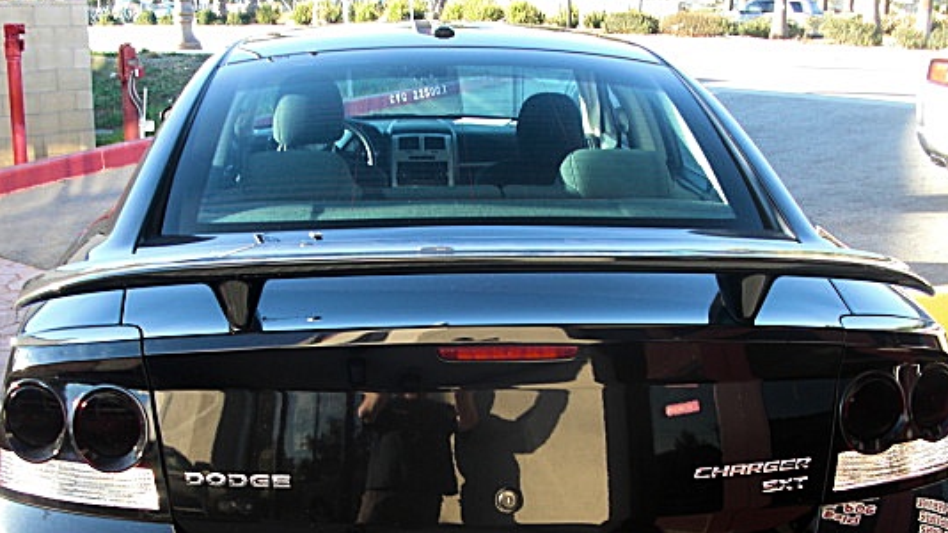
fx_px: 1181
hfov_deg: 43.7
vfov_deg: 25.1
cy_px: 393
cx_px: 465
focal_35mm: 47
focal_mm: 6.3
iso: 50
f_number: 2.8
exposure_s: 1/80
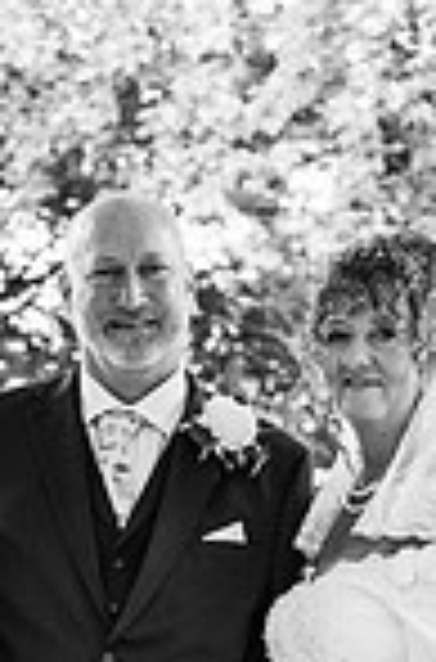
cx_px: 196
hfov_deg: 5.2
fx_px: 4775
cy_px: 842
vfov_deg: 7.8
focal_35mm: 261
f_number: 5.6
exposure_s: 1/200
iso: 140
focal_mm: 85
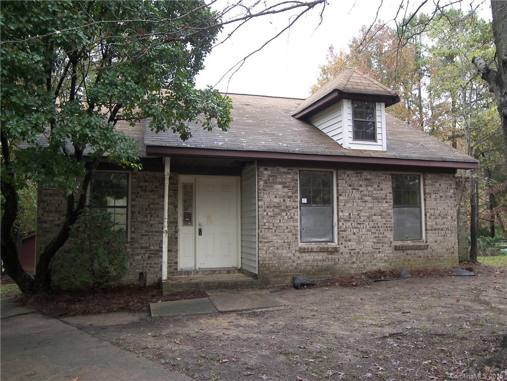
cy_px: 190
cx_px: 254
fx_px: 425
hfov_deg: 61.7
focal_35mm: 29
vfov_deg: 48.2
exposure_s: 1/60
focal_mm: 6
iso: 50
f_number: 3.2
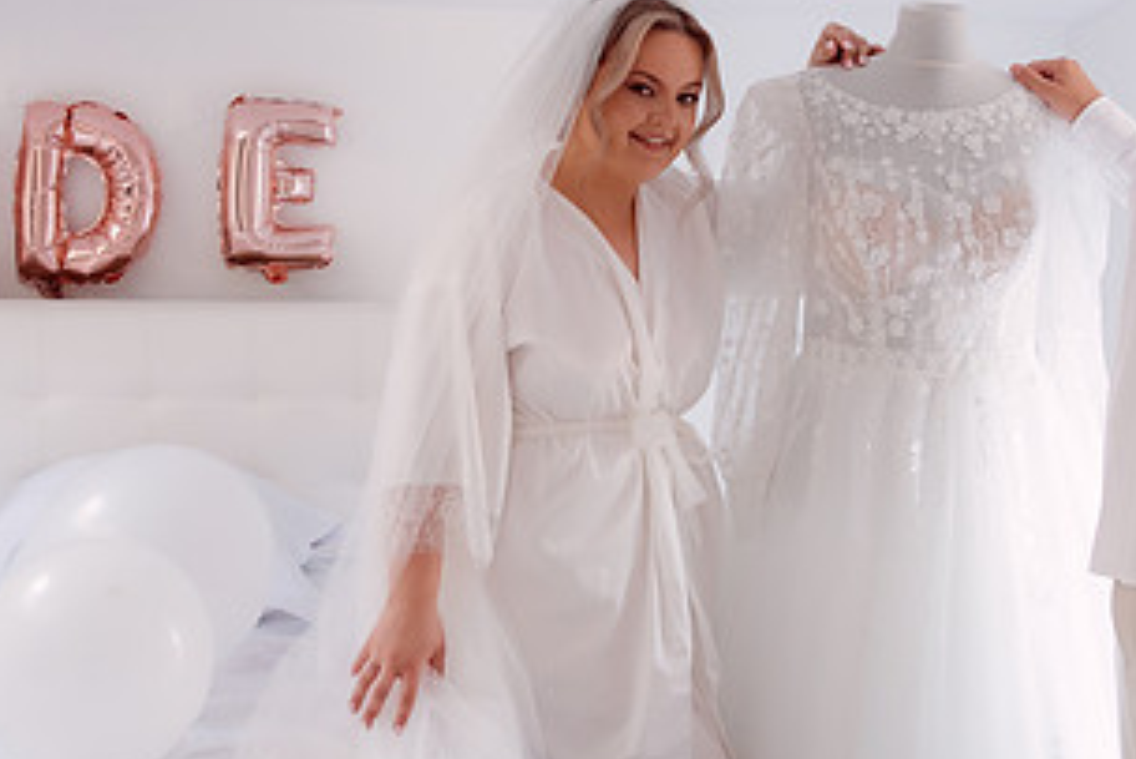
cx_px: 670
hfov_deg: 35.5
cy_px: 158
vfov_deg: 23.9
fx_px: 1768
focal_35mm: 56
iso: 800
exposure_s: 1/250
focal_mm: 24
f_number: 2.8
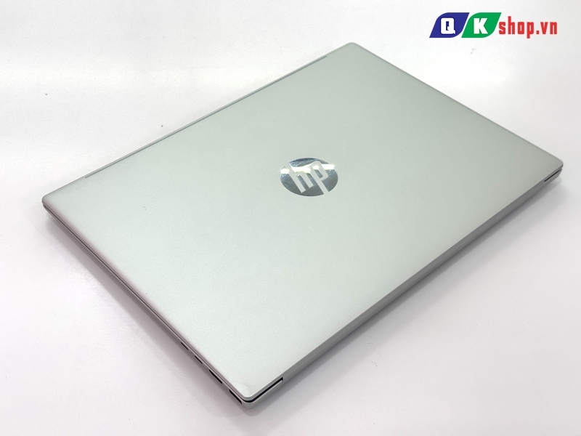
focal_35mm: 48
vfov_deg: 30.3
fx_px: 806
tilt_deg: -45.6
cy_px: 218
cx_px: 290
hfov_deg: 39.7
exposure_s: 1/231
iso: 64
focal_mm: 6.76
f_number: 1.78
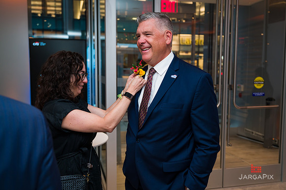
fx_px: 291
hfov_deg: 52.4
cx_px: 143
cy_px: 95
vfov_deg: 36.2
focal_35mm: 37
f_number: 3.2
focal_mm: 34.5
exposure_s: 1/160
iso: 400
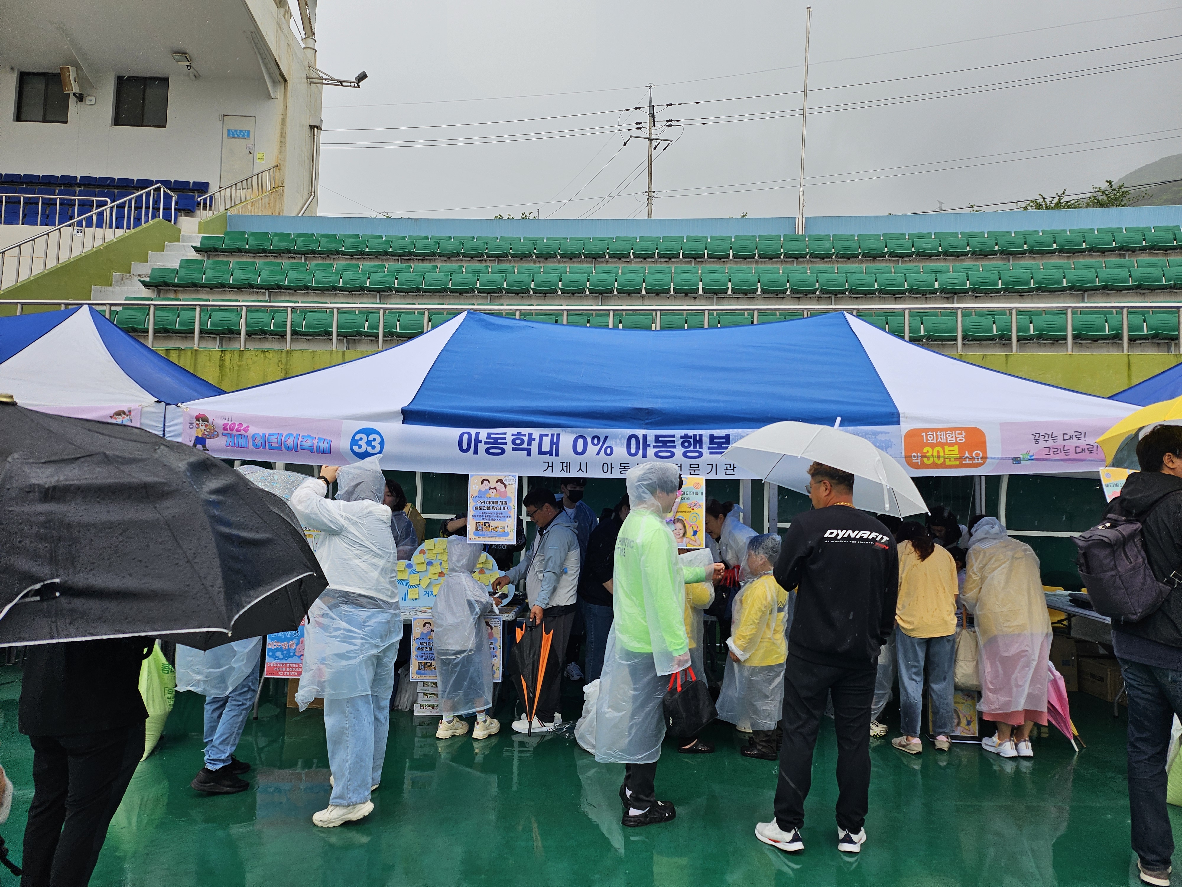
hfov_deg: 71.6
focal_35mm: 24
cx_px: 591
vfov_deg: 56.8
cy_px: 444
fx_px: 820
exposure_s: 1/952
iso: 50
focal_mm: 5
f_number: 1.8
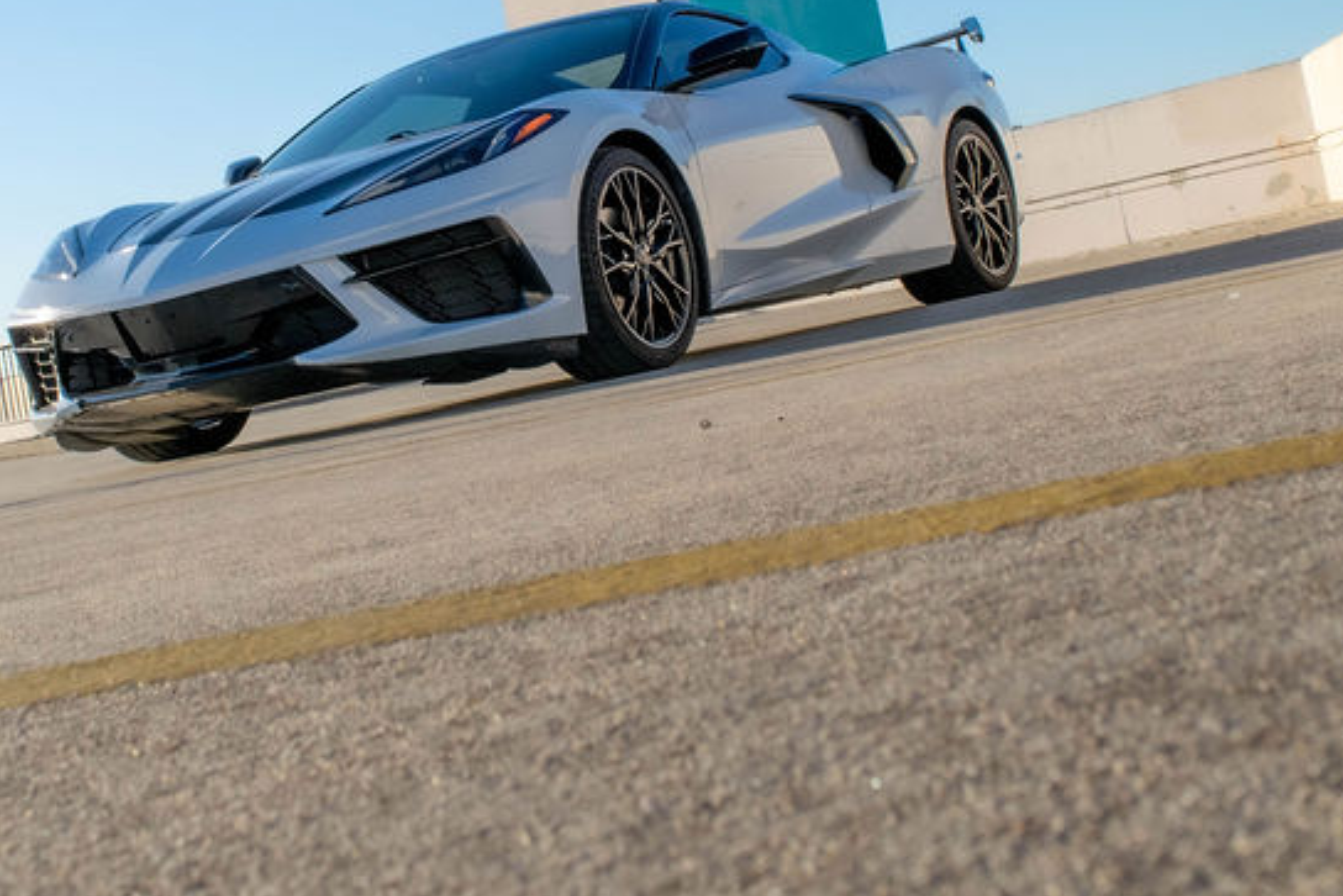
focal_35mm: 65
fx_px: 2425
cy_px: 159
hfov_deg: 30.9
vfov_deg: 20.7
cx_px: 551
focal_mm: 23
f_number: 11
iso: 250
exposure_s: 1/500
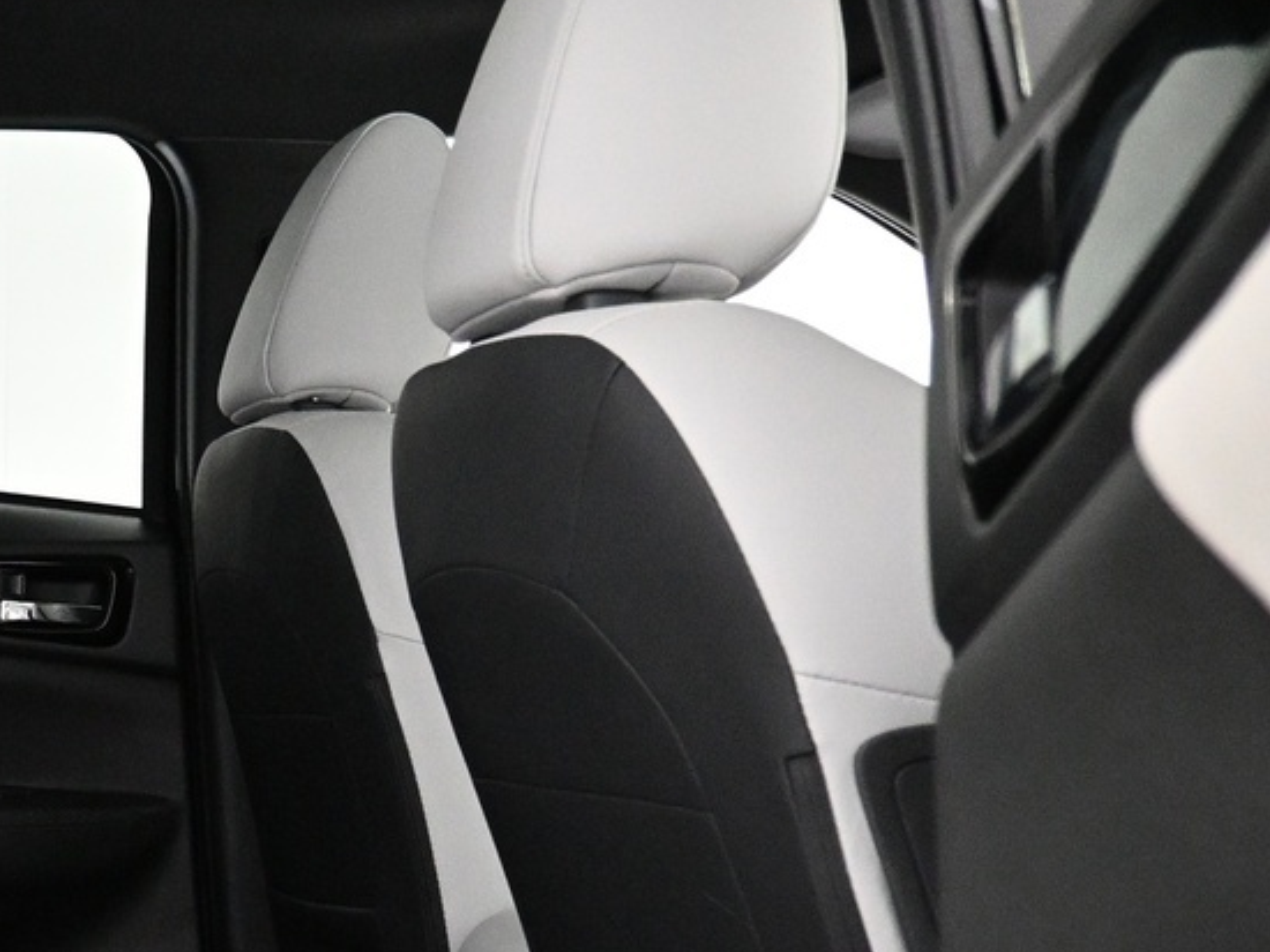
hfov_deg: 27.0
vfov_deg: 21.4
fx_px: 2494
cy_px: 700
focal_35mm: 68
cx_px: 0
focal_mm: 16
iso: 4000
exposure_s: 1/60
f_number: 3.5
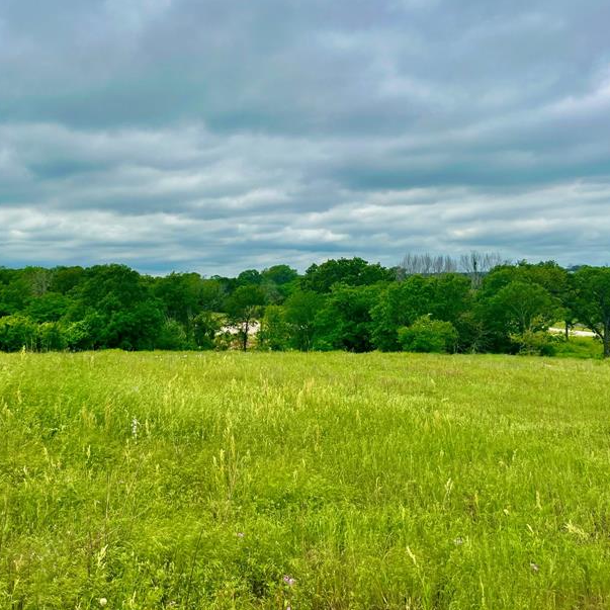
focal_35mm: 39
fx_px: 778
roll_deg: +2.4
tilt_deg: +3.9
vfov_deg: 42.5
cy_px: 225
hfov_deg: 42.3
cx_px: 203
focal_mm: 5.1
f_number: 1.6
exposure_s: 1/5848
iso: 50
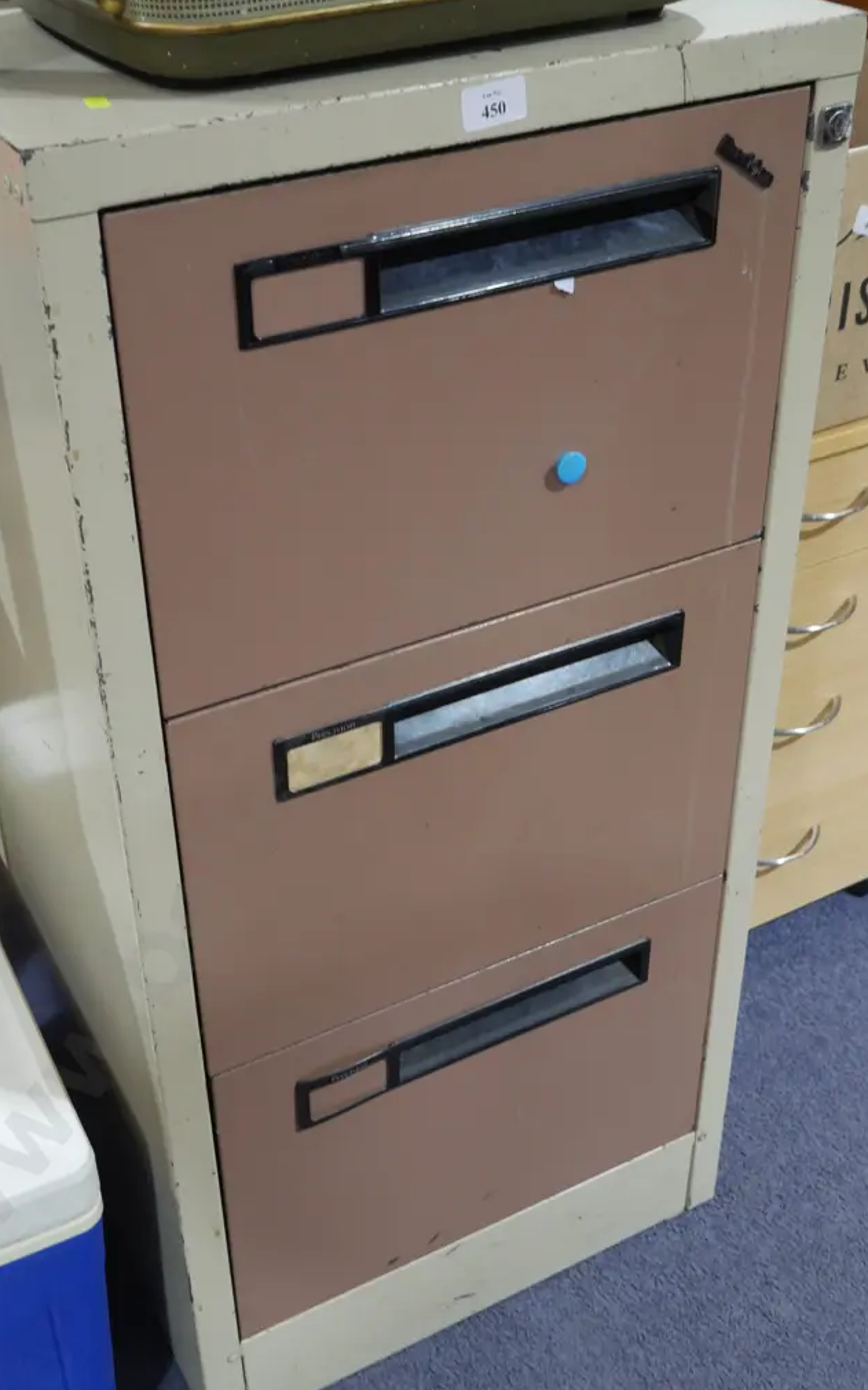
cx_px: 367
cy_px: 688
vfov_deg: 46.2
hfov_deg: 29.8
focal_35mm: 43
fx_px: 1628
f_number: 4.5
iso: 1250
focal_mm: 20
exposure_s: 1/60
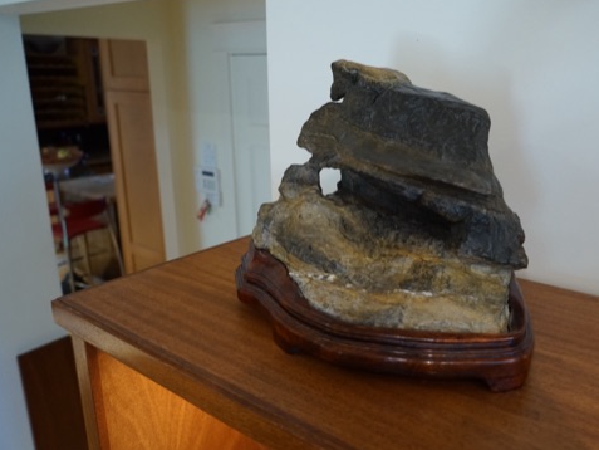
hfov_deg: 61.0
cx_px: 368
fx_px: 502
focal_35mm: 29
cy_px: 202
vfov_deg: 48.2
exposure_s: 1/60
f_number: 4.5
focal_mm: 24
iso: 2000
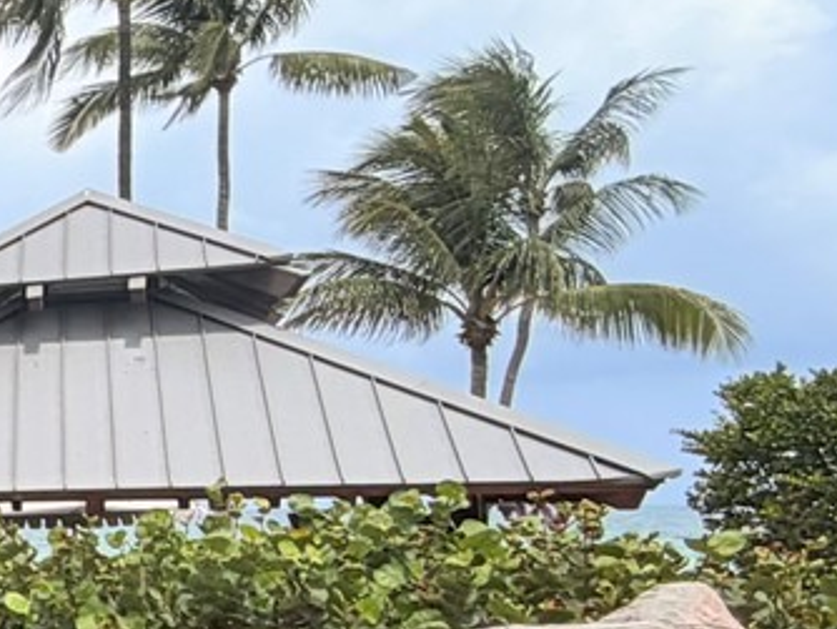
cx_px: -895
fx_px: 1621
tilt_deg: +3.4
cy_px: 451
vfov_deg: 21.8
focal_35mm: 67
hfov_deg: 18.0
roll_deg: +1.3
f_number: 2.2
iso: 20
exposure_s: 1/779
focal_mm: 2.22
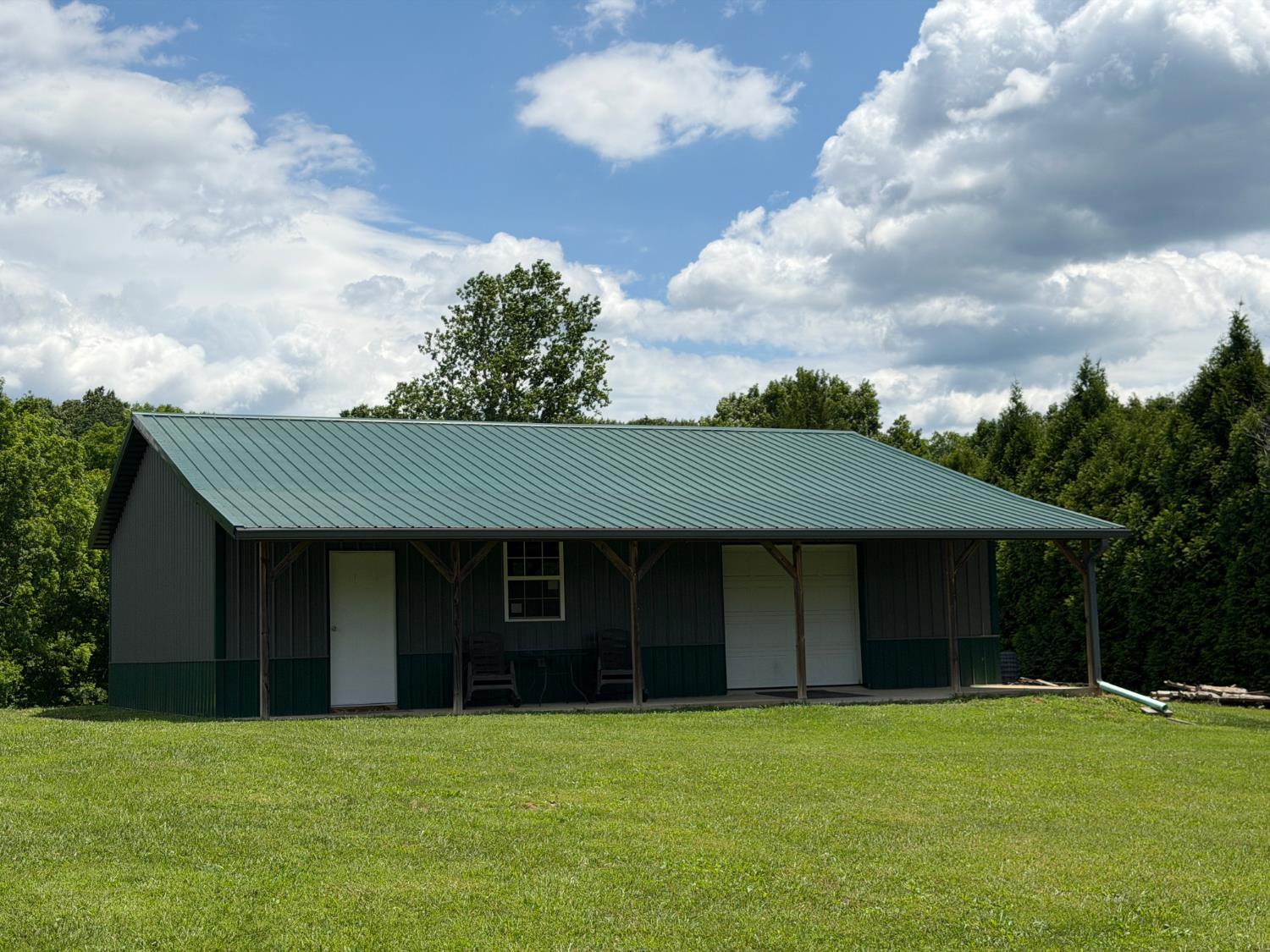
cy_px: 476
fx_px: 1761
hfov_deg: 39.7
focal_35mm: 48
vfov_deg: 30.3
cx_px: 635
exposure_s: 1/8772
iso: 64
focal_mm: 6.76
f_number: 1.78
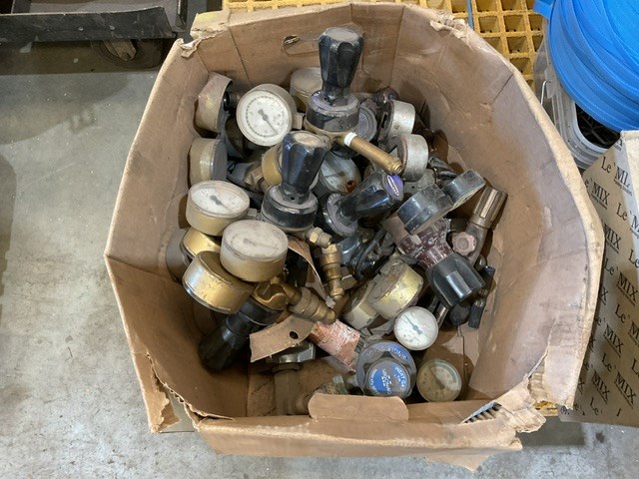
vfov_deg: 48.2
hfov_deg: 61.7
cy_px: 240
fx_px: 535
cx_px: 320
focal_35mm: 29
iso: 200
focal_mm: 3
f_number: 1.8
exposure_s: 1/60
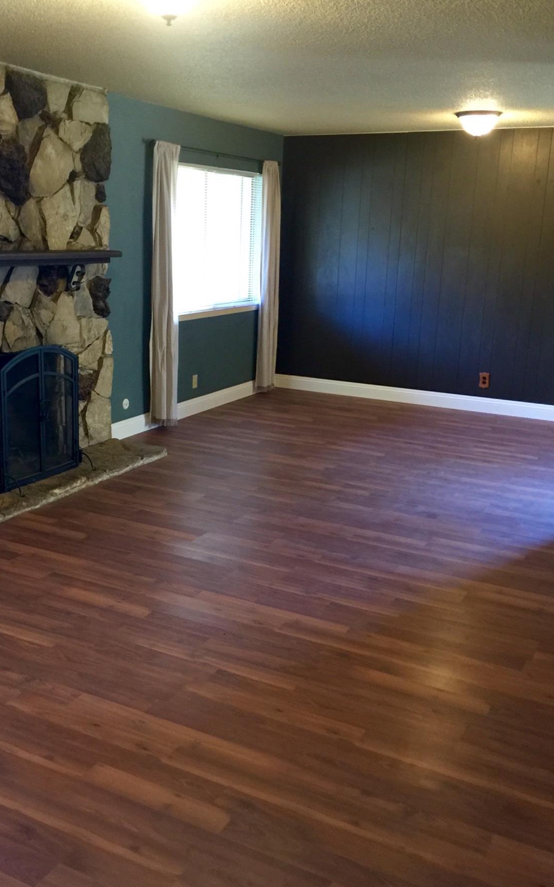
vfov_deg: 55.3
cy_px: 434
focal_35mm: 35
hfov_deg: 36.2
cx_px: 231
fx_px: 846
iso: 100
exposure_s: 1/10
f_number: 2.2
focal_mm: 4.15
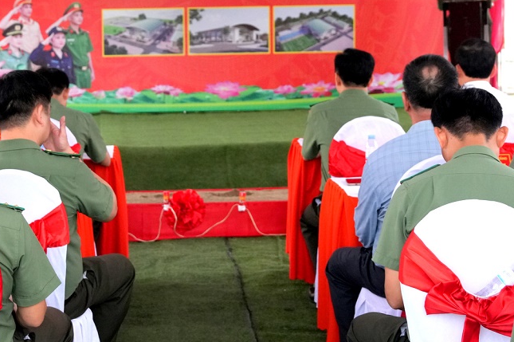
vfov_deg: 16.7
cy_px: 78
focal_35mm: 81
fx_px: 1156
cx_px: 135
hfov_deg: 24.8
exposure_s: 1/2000
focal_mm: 34
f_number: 4
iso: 2000
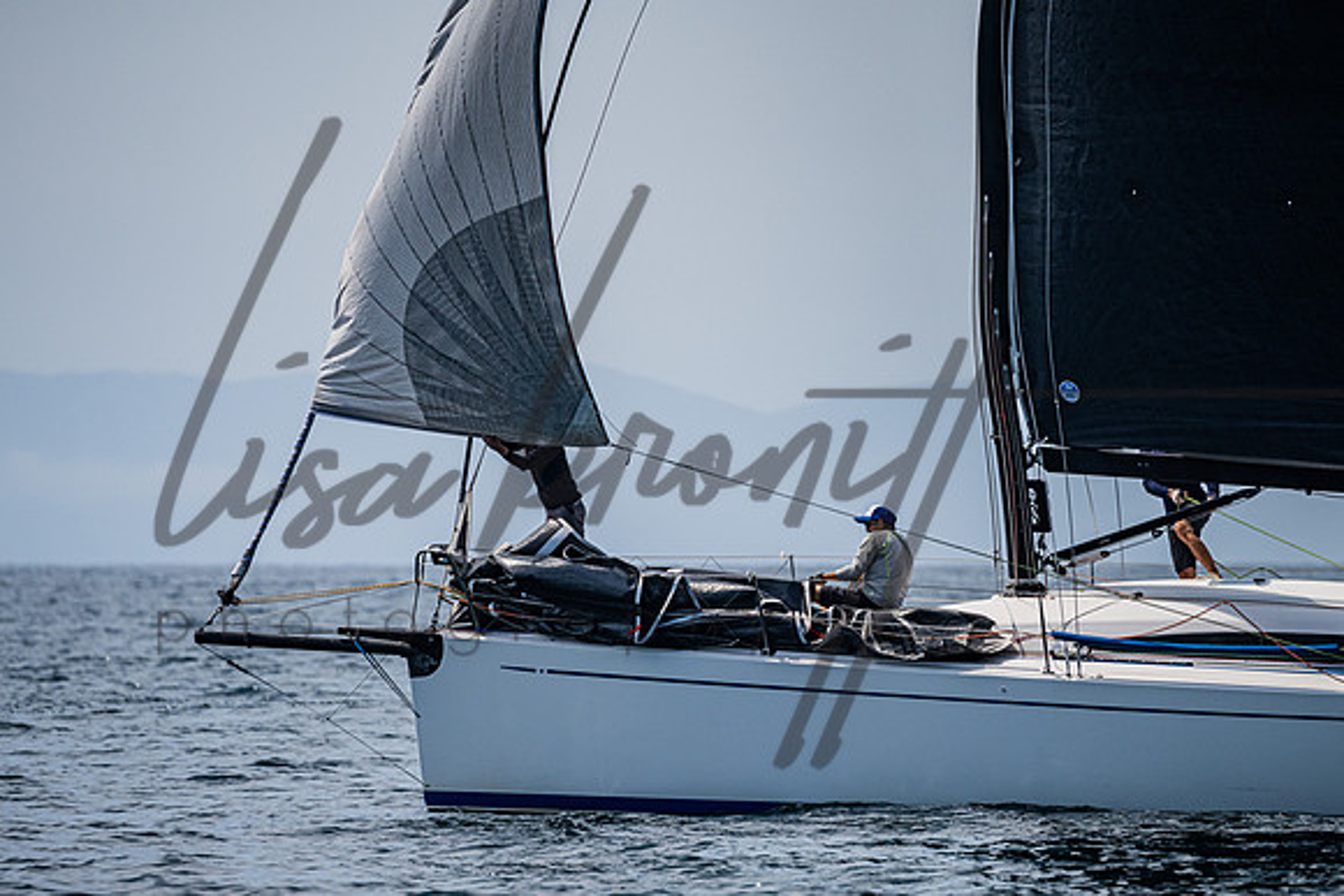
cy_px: 520
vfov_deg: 2.5
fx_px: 20534
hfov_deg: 3.7
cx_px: 742
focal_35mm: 550
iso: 400
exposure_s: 1/3200
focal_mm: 400
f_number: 5.6
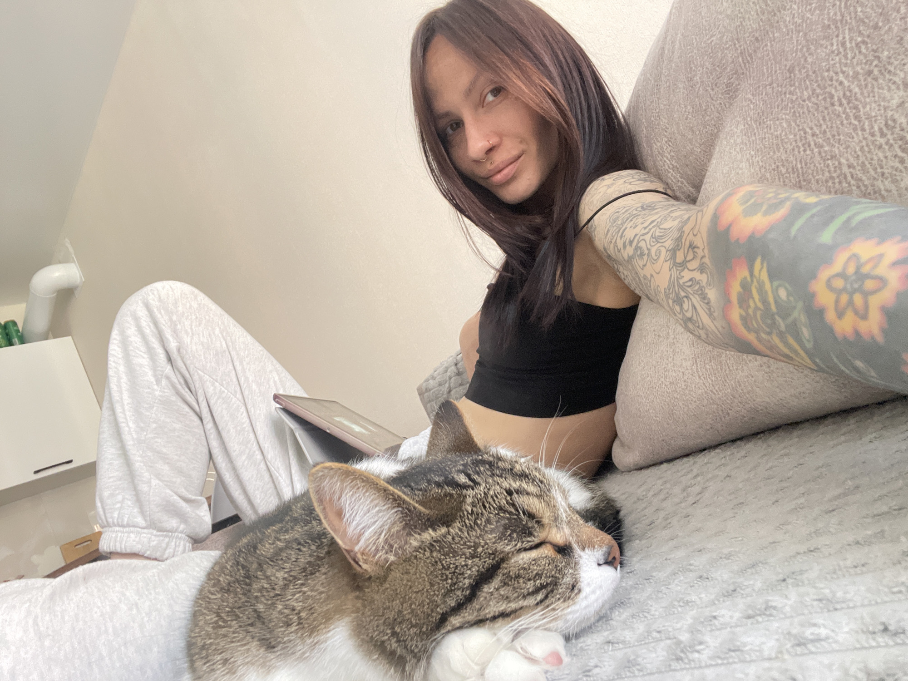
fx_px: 603
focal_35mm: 23
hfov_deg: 73.9
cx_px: 454
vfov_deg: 58.9
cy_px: 340
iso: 400
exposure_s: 1/40
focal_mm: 2.71
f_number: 2.2
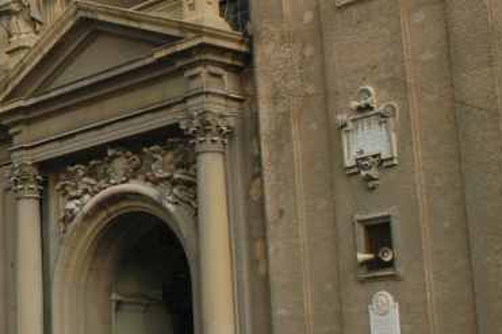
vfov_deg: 14.9
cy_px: 70
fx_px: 1268
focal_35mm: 91
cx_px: -32
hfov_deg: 21.4
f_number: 10
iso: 400
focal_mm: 22
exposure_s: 1/400
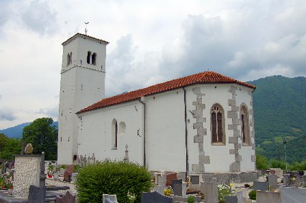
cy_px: 102
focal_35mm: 33
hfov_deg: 57.3
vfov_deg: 39.9
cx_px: 153
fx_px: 280
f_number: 10
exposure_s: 1/400
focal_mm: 22
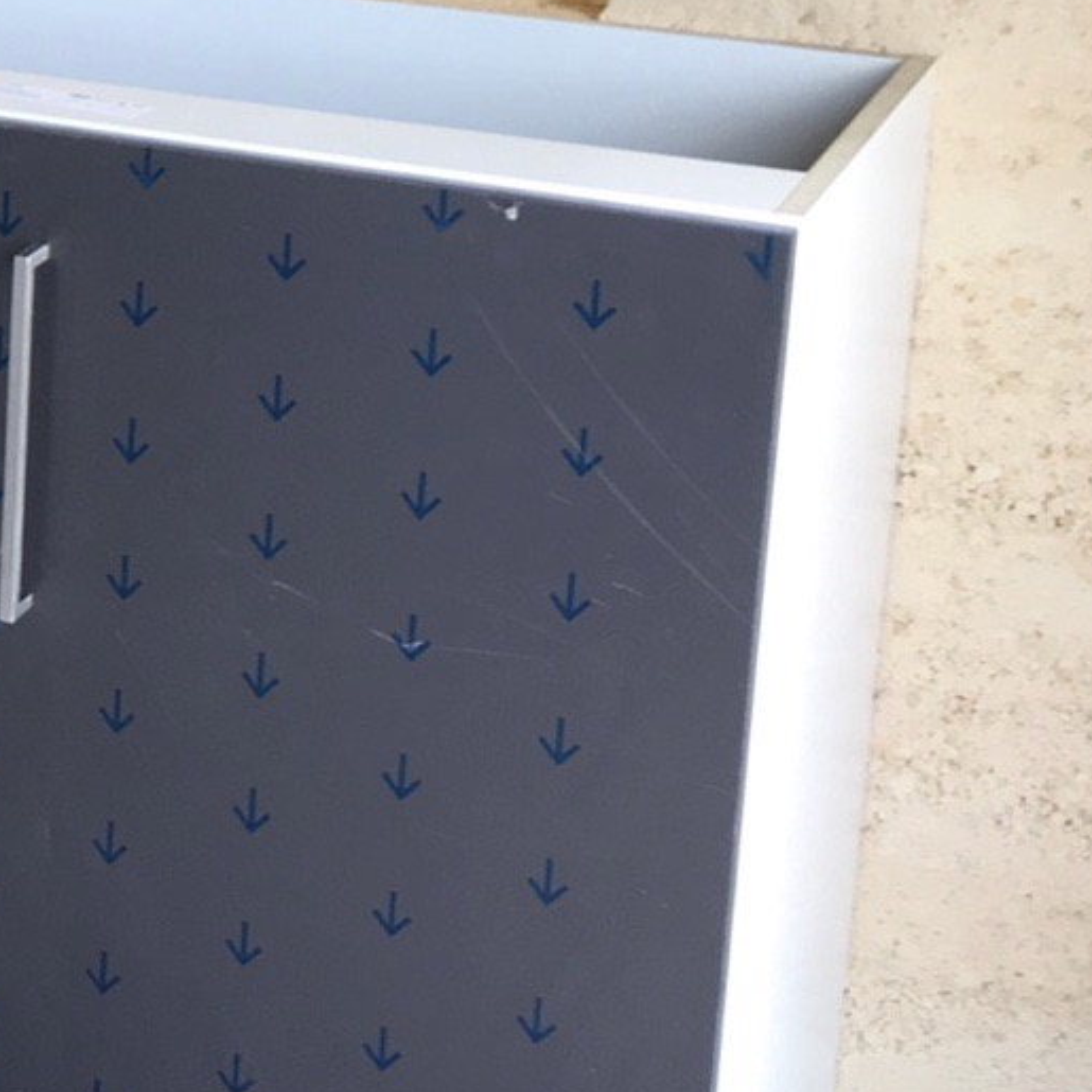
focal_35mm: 102
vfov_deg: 16.7
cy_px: 34
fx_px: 3640
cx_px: -844
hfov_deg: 15.0
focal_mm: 4.15
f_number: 2.2
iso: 32
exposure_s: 1/50
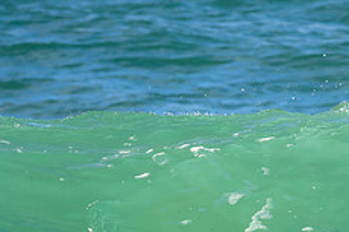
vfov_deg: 0.5
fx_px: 24218
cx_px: 189
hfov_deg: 0.8
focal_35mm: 2500
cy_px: 251
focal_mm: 800
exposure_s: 1/2000
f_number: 6.3
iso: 720
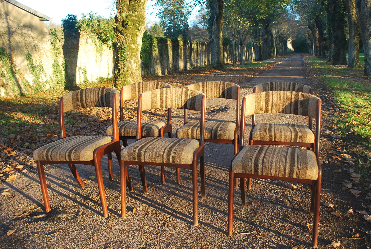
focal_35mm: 33
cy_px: 124
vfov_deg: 40.1
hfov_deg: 57.2
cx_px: 186
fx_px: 340
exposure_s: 1/100
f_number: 5
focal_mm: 22
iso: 200
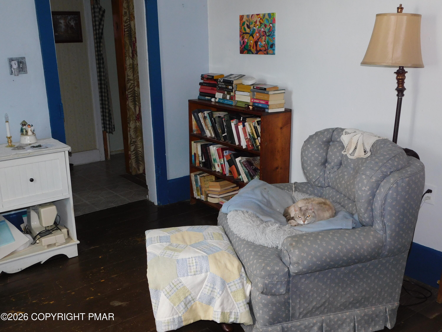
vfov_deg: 39.7
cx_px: 221
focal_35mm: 36
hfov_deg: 51.4
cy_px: 166
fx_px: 460
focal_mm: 6.3
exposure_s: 1/30
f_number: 3.5
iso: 200
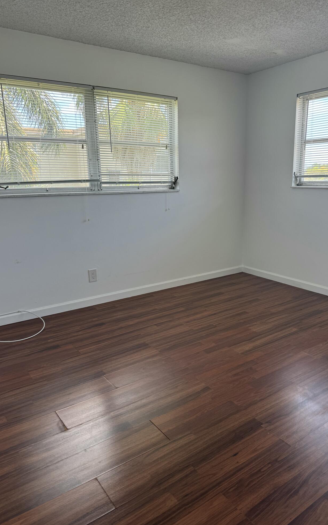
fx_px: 372
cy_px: 257
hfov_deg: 47.5
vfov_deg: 70.4
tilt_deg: -12.3
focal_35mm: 26
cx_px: 187
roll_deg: +1.6
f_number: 1.78
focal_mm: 6.76
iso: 64
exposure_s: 1/121
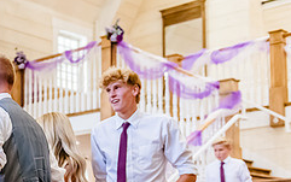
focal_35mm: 89
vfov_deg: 14.3
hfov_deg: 21.9
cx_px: -40
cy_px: 206
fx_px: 706
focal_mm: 36
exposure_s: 1/500
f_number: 3.2
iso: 3200
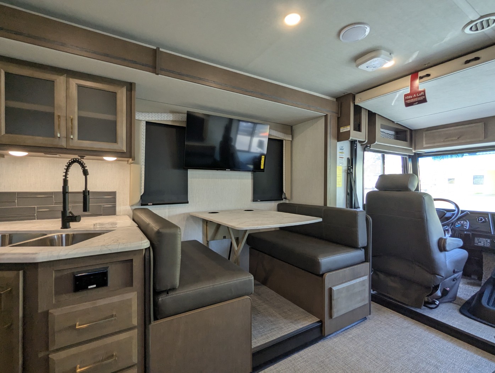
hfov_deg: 94.4
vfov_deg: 78.2
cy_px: 186
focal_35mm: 16
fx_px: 229
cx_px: 248
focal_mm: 2.35
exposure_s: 1/129
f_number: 2.2
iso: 198
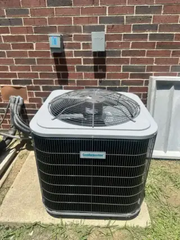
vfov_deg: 71.6
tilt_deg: -25.3
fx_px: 166
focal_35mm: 24
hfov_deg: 56.8
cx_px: 90
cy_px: 120
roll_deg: +0.7
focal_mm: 6.86
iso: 80
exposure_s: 1/3717
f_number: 1.78
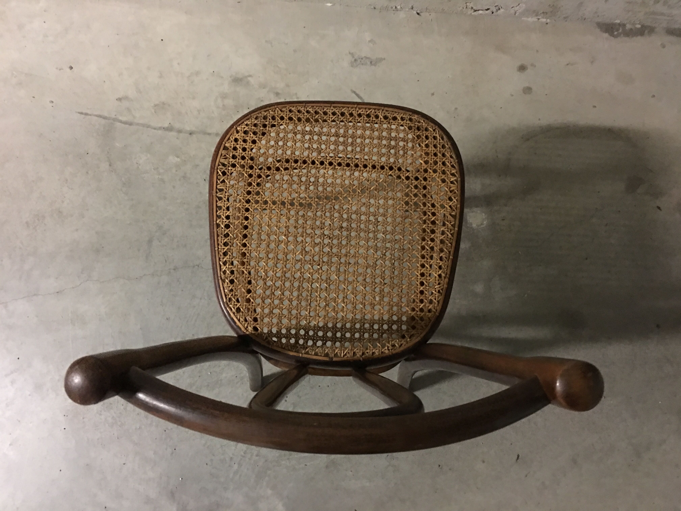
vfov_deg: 48.2
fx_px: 571
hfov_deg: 61.7
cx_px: 340
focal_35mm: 29
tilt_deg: -77.0
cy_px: 256
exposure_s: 1/4
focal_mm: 4.15
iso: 125
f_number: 2.2
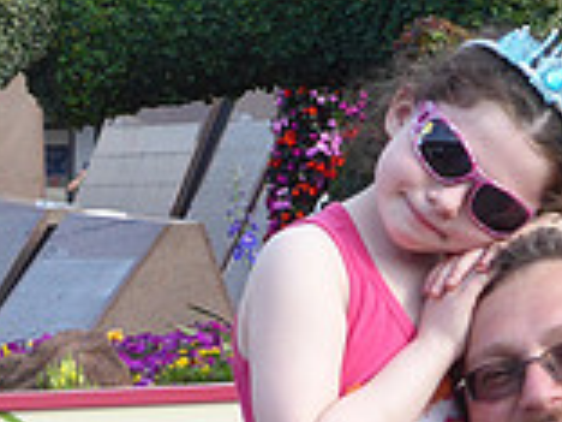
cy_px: 146
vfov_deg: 6.5
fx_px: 3685
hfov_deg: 8.5
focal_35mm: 227
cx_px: 847
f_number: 4.7
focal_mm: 10.3
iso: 100
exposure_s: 1/200
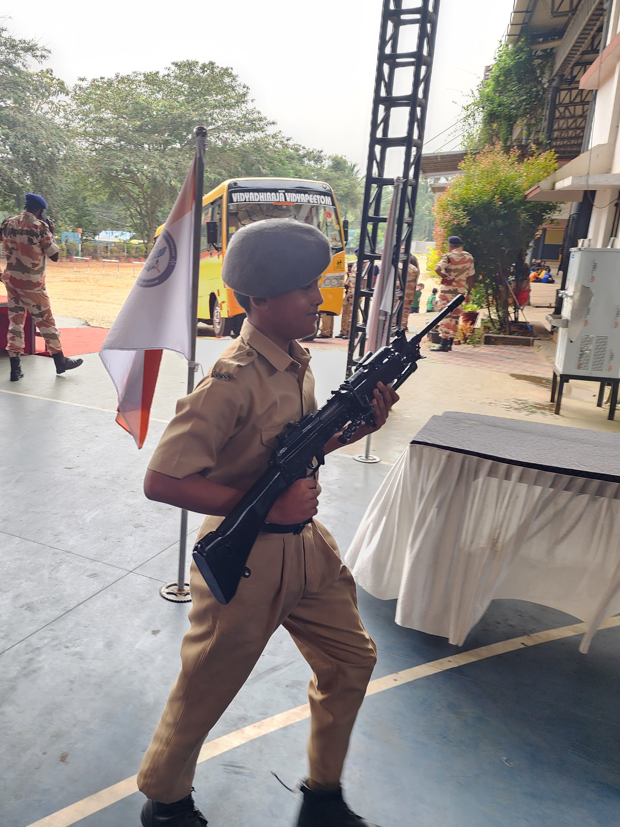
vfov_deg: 58.4
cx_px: 226
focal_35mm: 31
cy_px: 412
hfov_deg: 45.0
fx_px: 740
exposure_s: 1/180
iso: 32
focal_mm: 6.4
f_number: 1.8
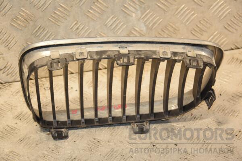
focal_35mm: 99
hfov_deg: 20.6
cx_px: 121
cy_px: 80
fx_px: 665
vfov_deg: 13.8
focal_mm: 66
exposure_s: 1/200
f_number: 5.6
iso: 800
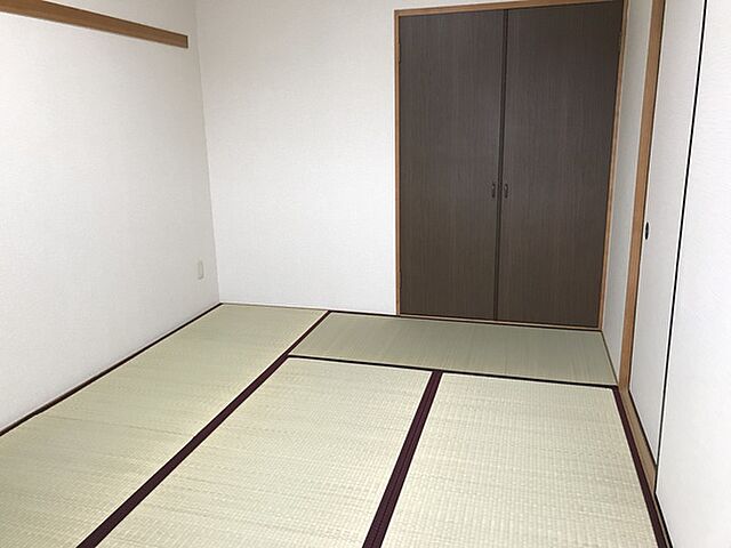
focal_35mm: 28
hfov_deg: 63.4
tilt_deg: -15.9
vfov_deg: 49.7
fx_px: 591
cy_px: 274
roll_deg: +0.5
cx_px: 366
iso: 32
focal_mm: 3.99
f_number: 1.8
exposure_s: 1/30
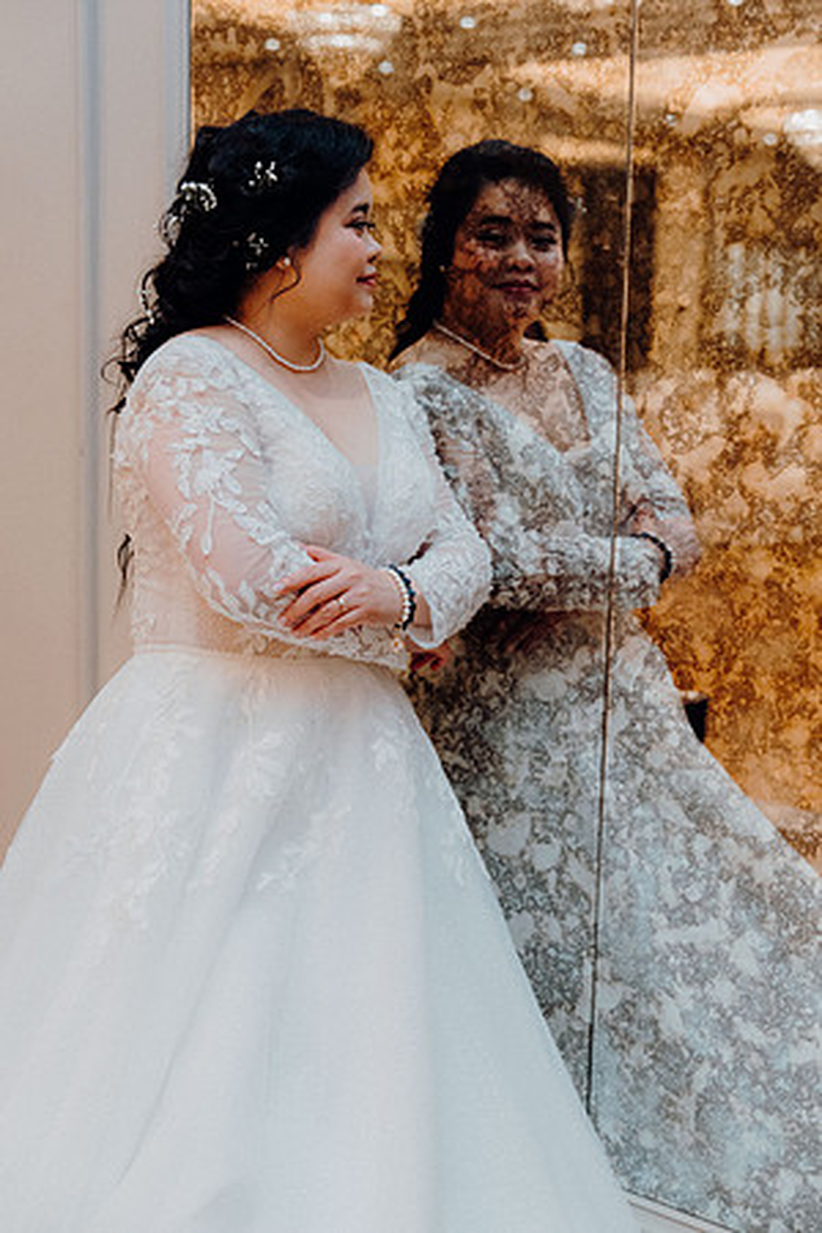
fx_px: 1747
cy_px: 616
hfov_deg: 26.5
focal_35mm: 51
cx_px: 411
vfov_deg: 38.9
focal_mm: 51
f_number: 3.5
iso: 3200
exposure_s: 1/160
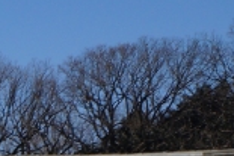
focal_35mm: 174
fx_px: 1130
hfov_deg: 9.2
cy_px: 377
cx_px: -489
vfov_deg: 7.4
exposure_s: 1/400
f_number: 13
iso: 200
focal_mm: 18
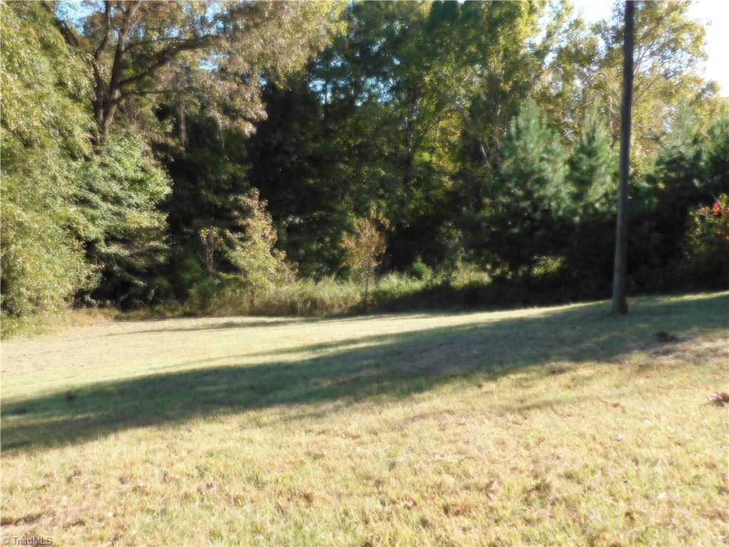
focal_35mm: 36
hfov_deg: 51.4
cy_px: 274
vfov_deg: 39.7
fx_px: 758
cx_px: 364
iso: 125
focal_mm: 6.3
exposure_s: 1/400
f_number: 3.5
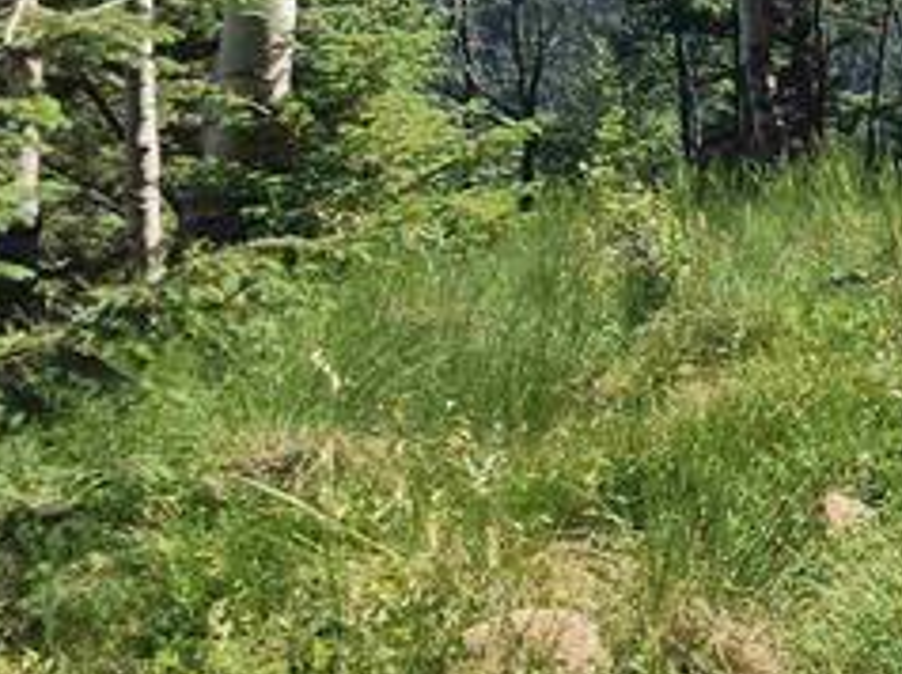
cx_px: 1861
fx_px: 1458
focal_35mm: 56
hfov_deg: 18.6
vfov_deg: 25.1
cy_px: 34
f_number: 2.2
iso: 50
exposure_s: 1/1173
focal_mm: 2.2
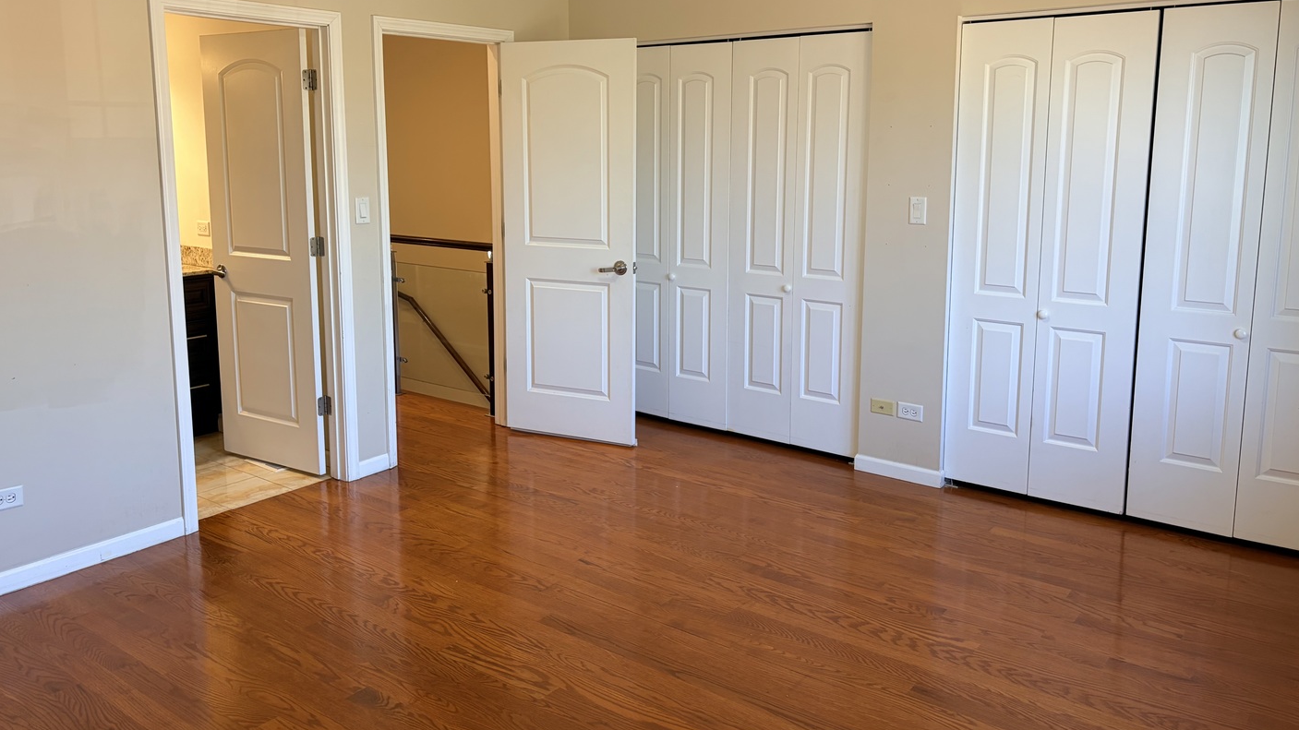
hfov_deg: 66.1
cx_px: 648
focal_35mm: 29
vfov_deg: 39.9
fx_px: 999
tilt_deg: -8.9
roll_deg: +0.6
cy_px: 278
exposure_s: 1/120
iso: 80
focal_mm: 5.96
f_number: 1.6
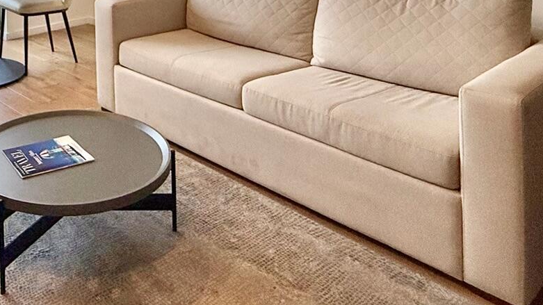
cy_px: -102
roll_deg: +1.2
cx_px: 84
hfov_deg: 46.9
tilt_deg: -0.4
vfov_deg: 25.2
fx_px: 576
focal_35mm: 40
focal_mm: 2.22
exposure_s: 1/120
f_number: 2.2
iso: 64
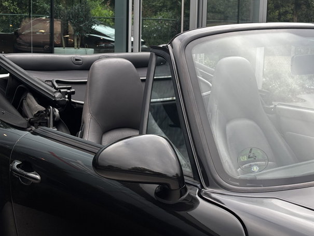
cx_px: 191
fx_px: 599
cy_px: 107
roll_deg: -2.2
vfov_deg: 22.3
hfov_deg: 29.3
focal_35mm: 66
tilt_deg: -5.6
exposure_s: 1/181
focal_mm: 5.96
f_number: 1.6
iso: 32
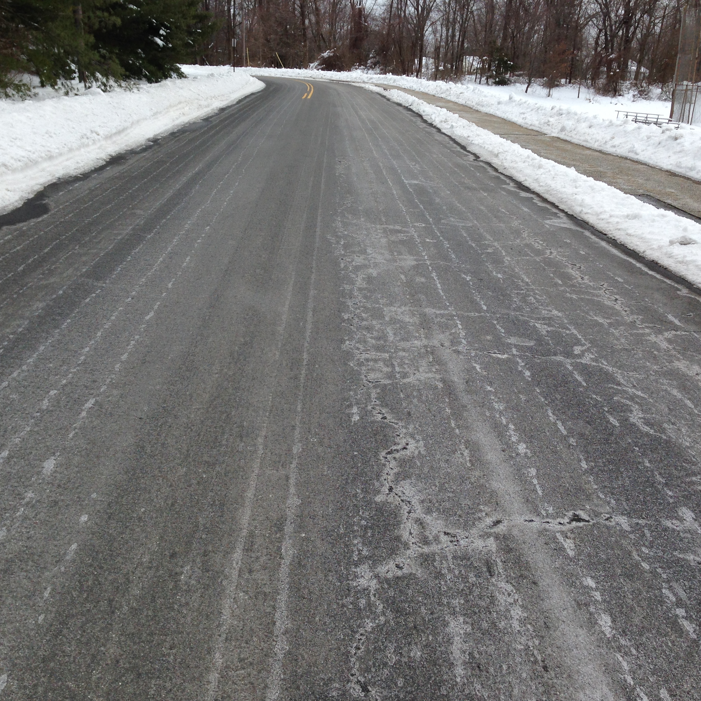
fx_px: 894
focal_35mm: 39
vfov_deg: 42.8
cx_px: 333
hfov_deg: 42.8
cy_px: 351
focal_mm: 4.12
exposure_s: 1/874
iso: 50
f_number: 2.4
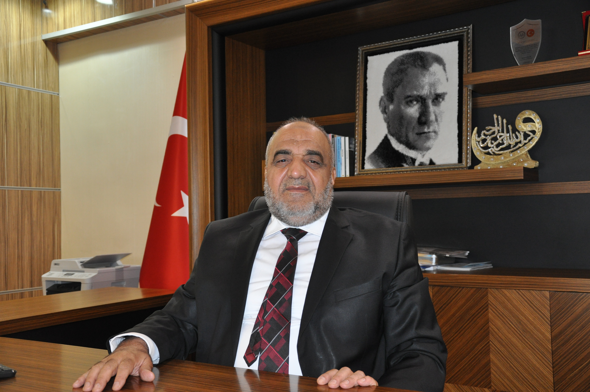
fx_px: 638
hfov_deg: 49.6
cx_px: 295
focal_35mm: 39
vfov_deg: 34.1
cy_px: 196
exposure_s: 1/60
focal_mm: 26
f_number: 4
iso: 800
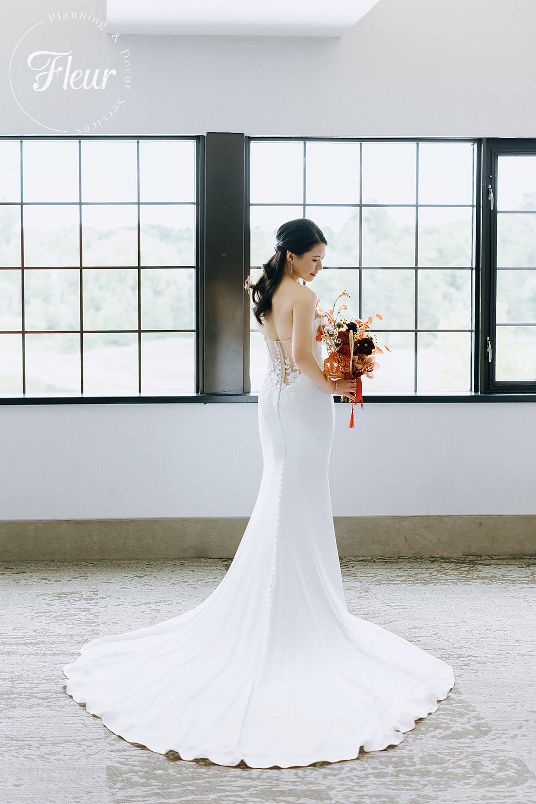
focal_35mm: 50
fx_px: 1116
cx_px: 268
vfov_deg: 39.6
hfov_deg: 27.0
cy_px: 402
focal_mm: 50
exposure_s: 1/500
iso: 500
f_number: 2
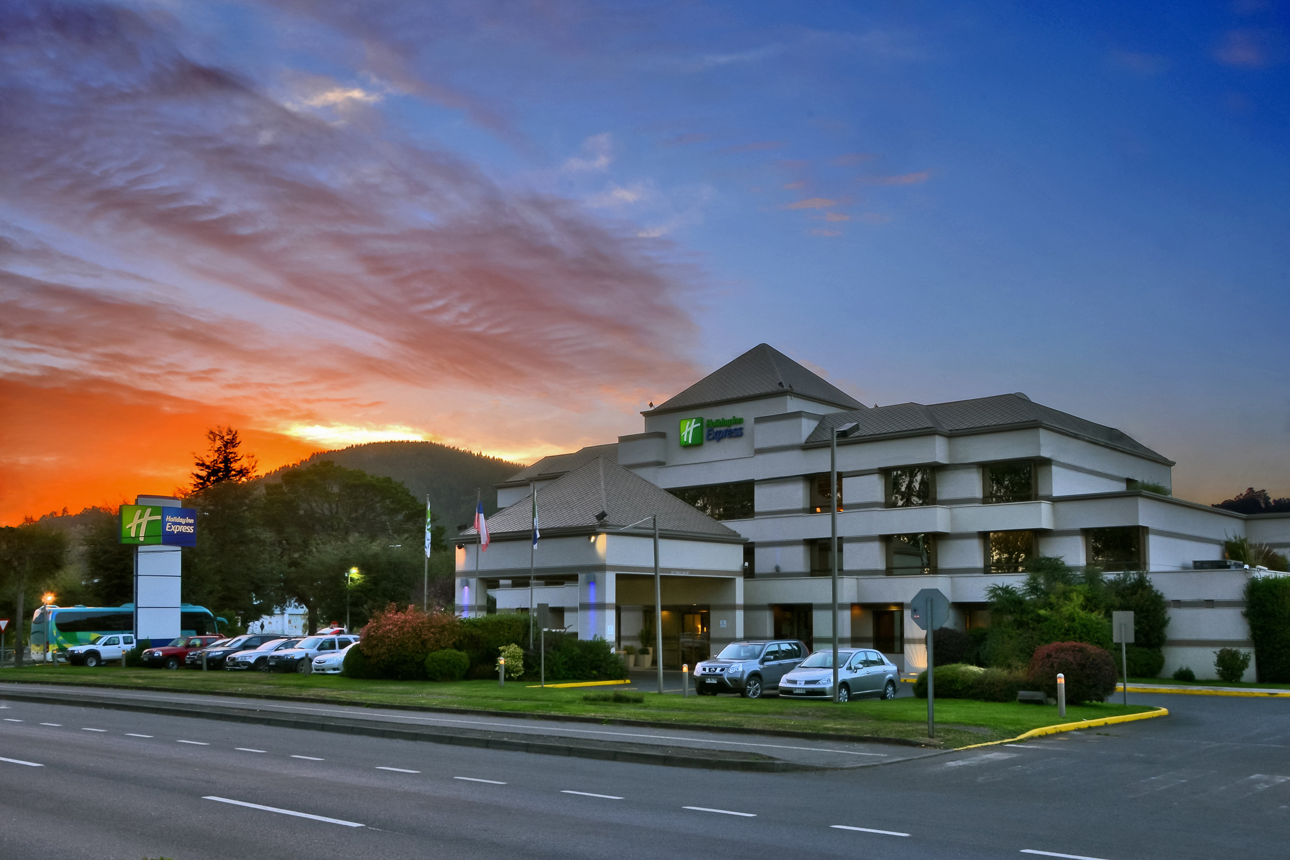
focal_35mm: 30
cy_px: 430
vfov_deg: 43.6
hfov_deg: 61.9
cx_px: 645
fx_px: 1075
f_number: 16
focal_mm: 20
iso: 100
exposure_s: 1/4
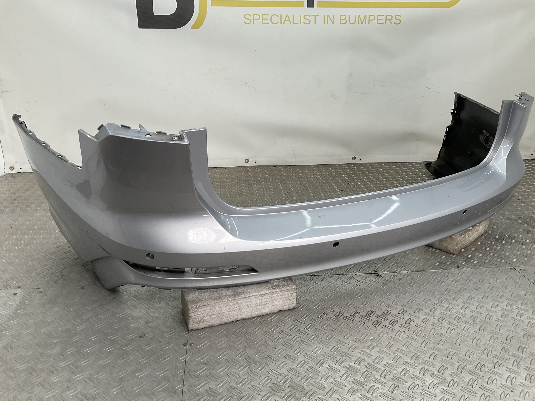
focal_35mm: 29
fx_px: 448
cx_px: 268
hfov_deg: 61.7
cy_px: 200
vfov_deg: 48.2
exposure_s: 1/135
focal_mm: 3
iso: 16
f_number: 1.8
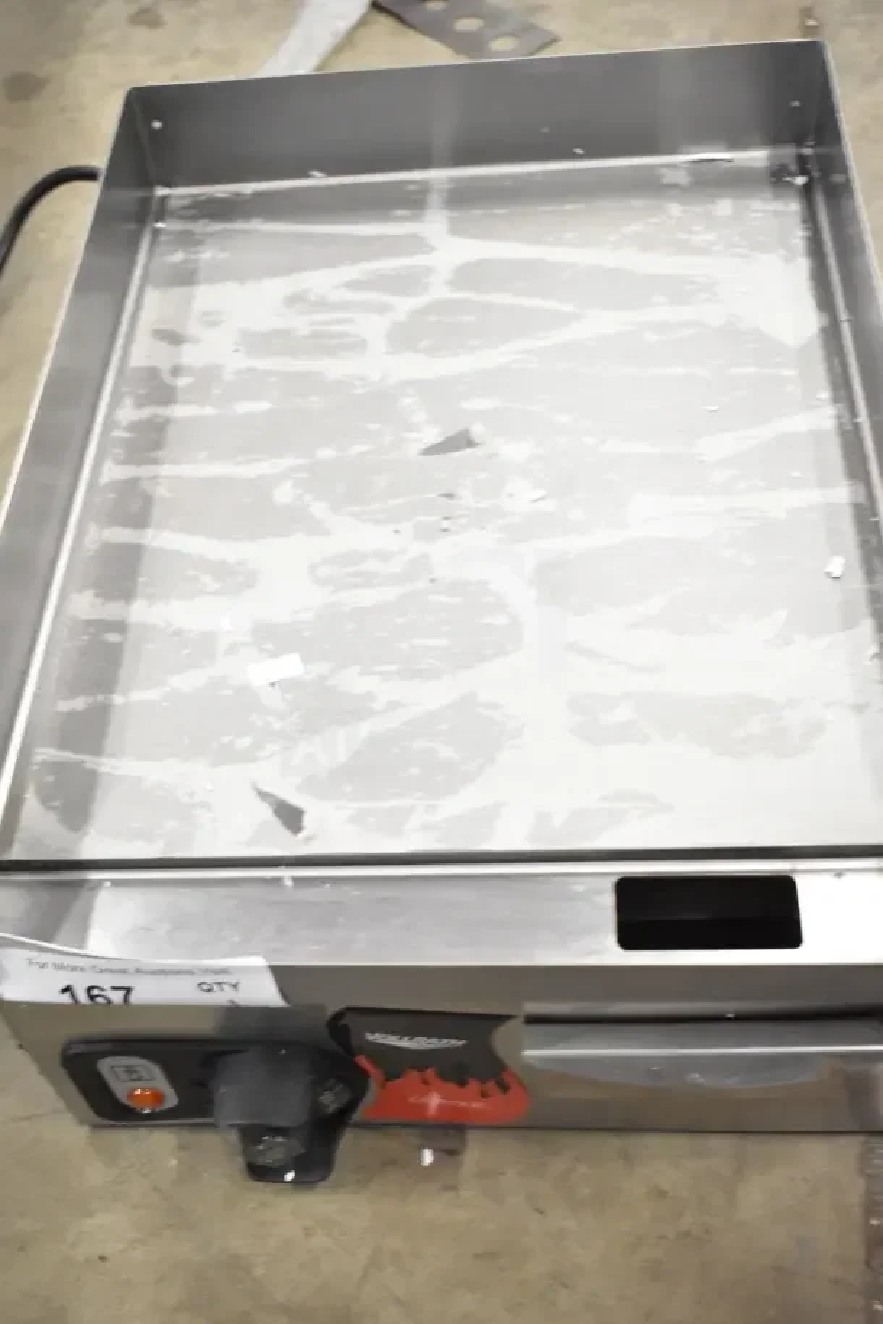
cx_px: 442
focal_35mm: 40
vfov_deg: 47.9
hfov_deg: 33.0
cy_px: 662
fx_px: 1489
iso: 2800
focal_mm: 27
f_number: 4
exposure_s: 1/40
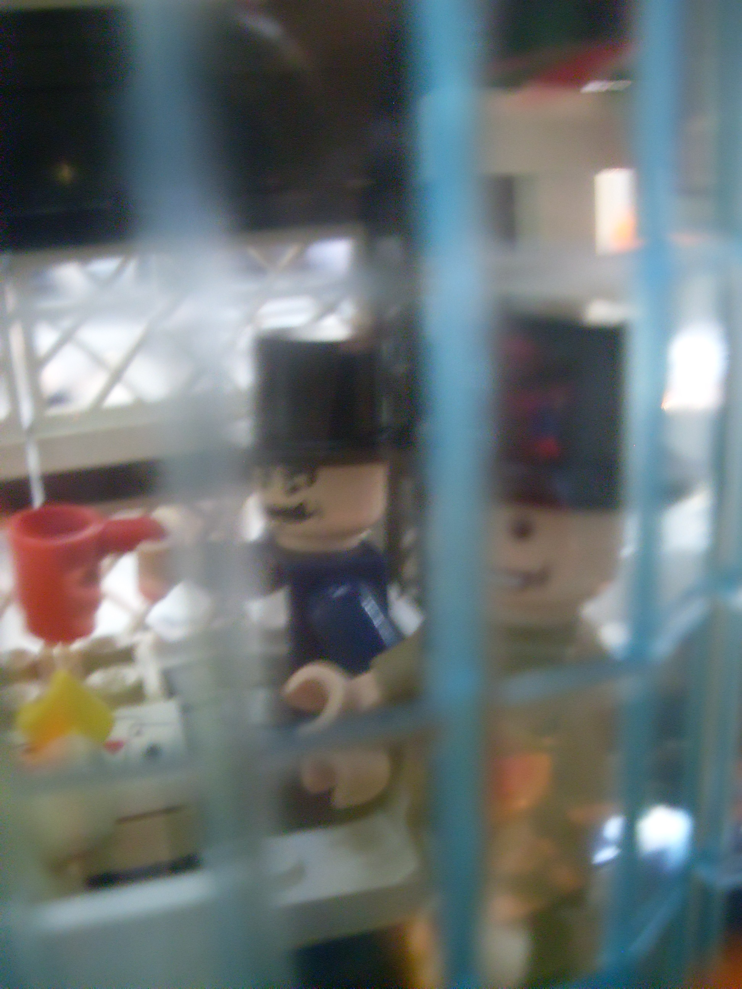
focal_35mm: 37
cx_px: 371
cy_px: 494
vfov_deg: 50.1
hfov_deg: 38.7
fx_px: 1057
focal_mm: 6.3
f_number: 2.8
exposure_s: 1/3
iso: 200
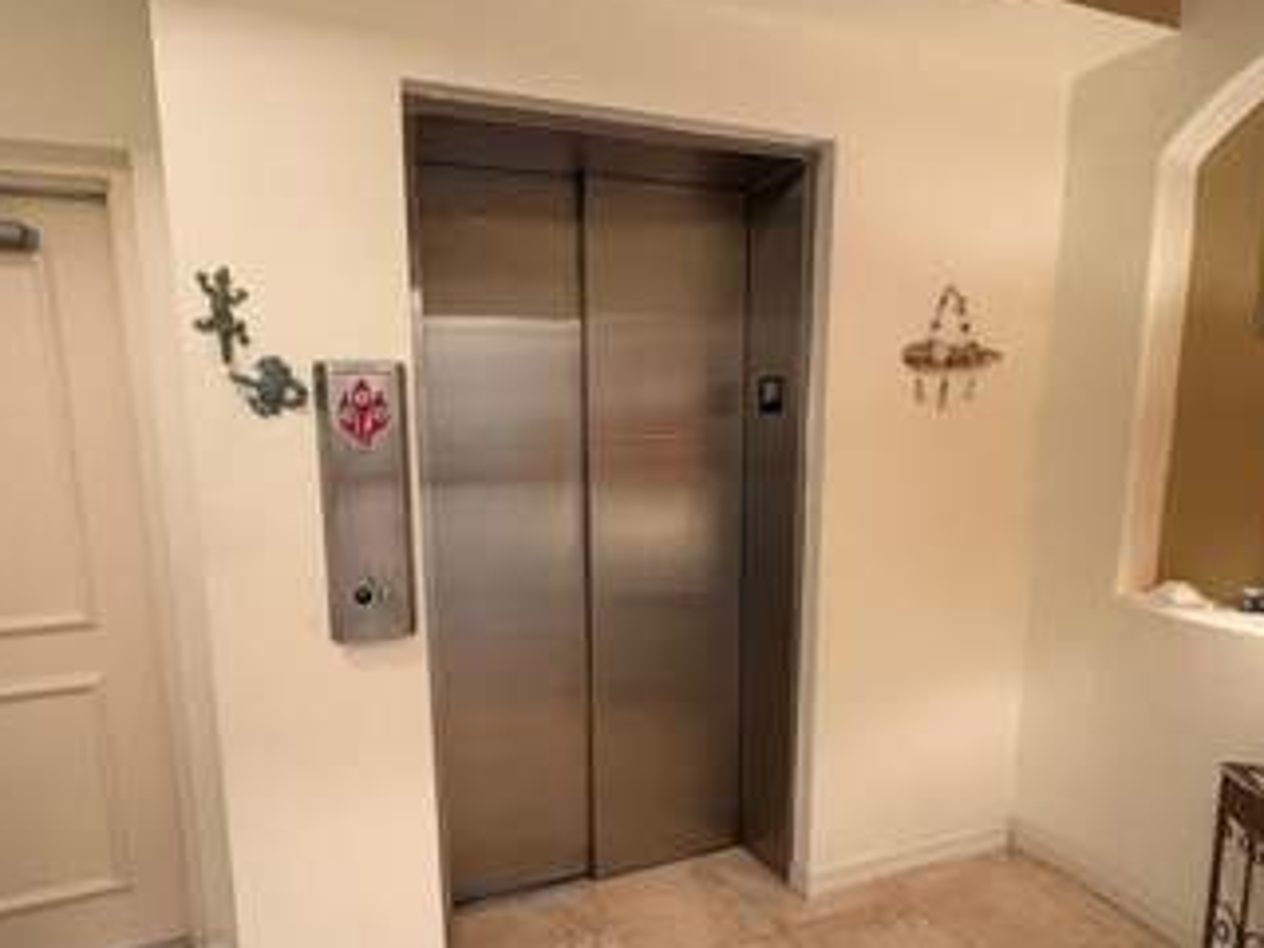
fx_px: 767
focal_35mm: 21
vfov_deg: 63.0
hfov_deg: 78.6
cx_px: 549
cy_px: 561
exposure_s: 1/60
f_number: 2.2
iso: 800
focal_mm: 2.22
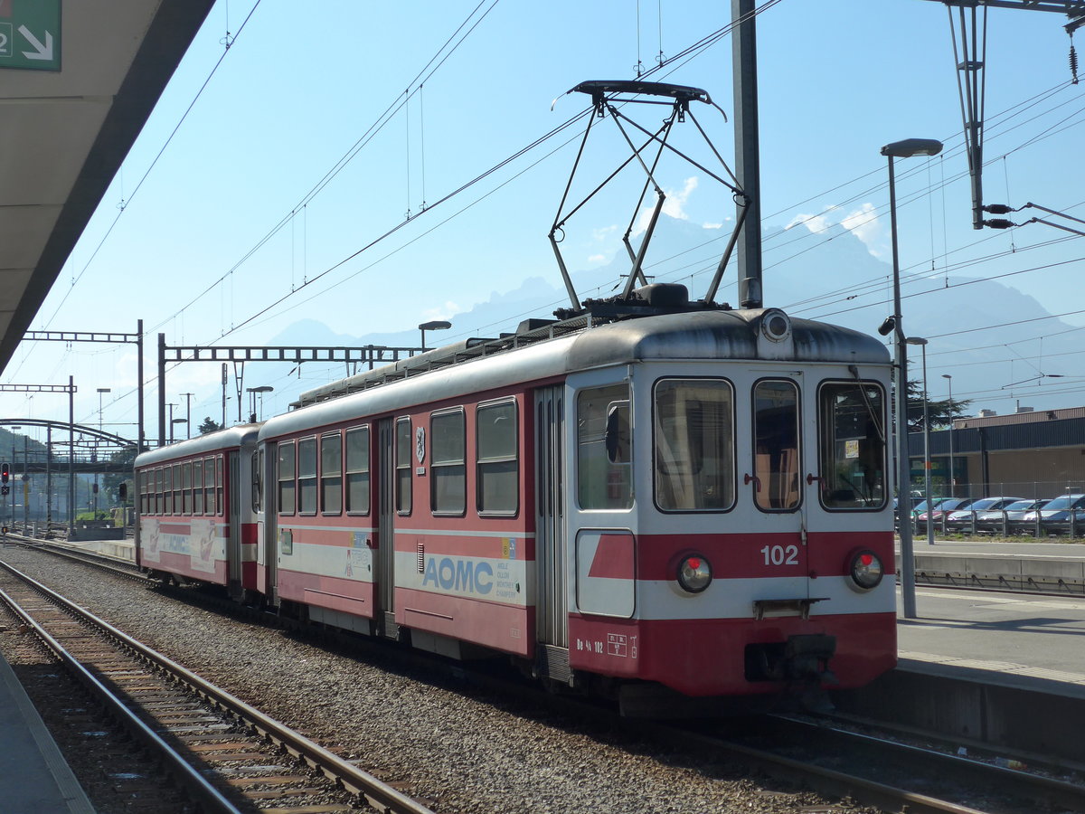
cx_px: 542
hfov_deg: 34.9
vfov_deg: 26.6
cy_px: 407
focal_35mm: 55
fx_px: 1724
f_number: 3.4
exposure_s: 1/1600
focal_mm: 11.3
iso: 125
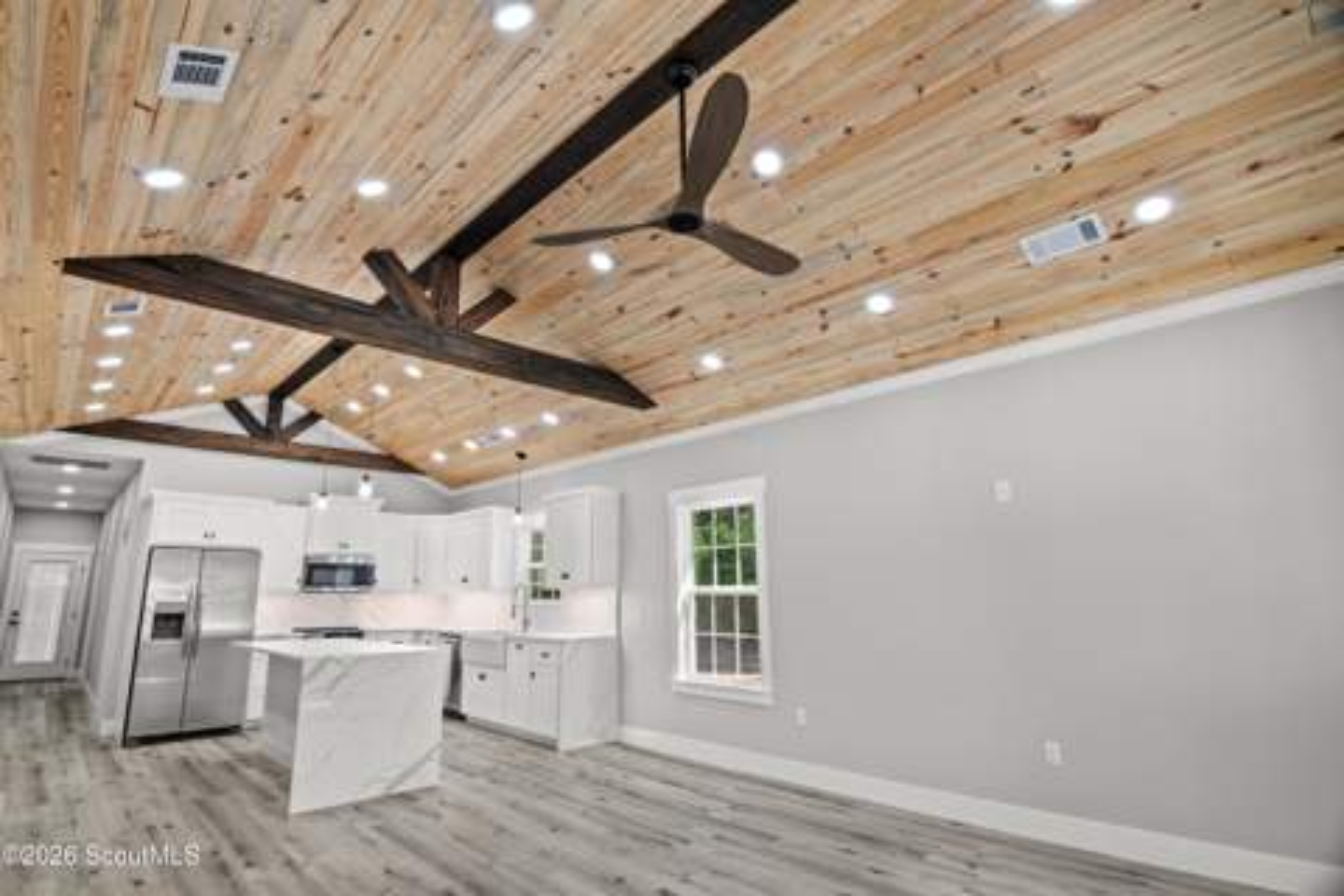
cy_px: 448
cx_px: 672
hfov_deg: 95.0
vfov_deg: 72.1
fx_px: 616
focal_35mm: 16
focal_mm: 11
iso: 250
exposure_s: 1/6
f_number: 7.1
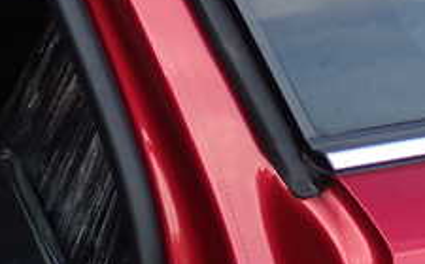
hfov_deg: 17.4
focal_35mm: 116
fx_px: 1342
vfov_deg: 10.8
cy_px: -147
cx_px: 459
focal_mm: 7.31
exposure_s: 1/100
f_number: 2.8
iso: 100
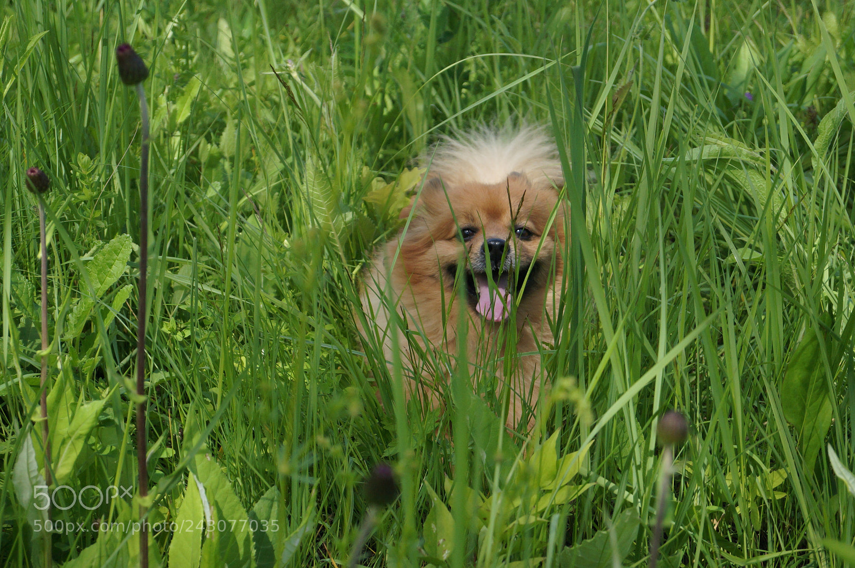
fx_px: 1957
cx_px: 428
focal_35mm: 82
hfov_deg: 24.7
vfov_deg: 16.5
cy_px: 284
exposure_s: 1/2000
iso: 800
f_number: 5.6
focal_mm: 55
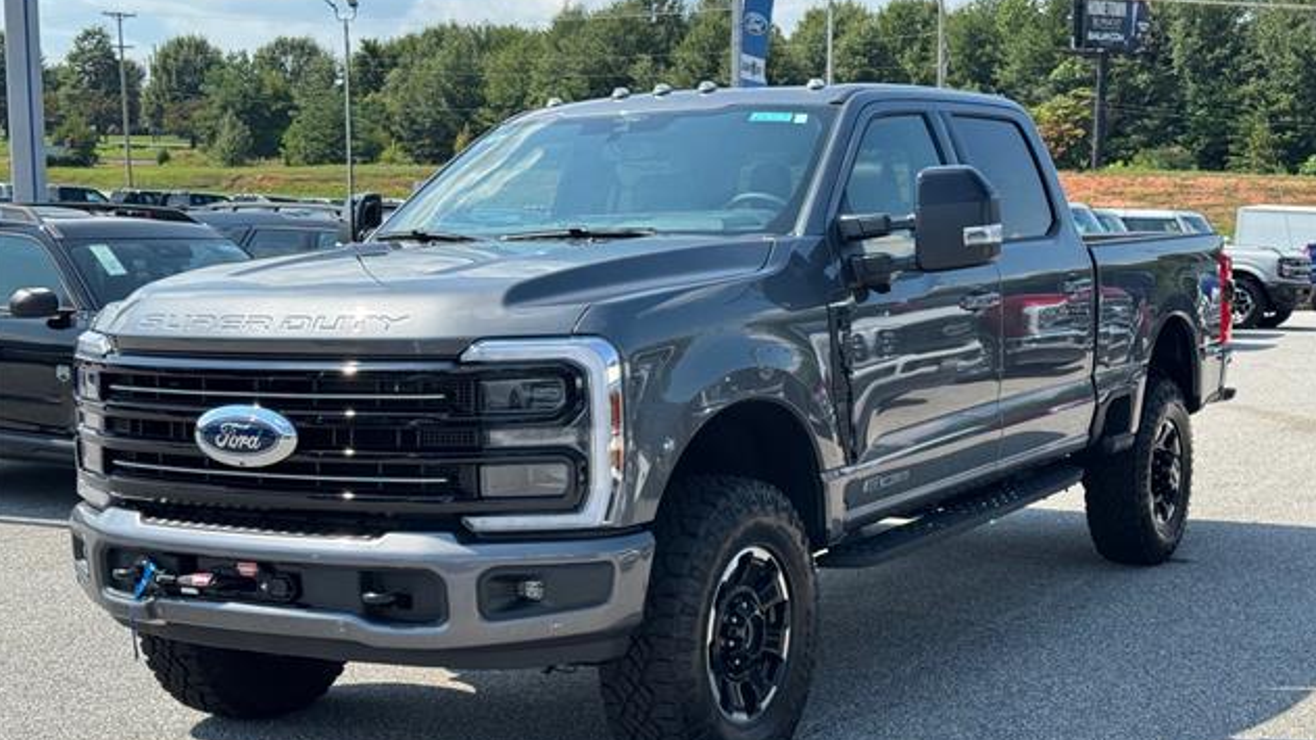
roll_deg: -2.0
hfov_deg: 39.2
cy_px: 436
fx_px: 1850
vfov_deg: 22.6
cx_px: 657
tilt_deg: -7.4
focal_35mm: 53
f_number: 1.78
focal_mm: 6.76
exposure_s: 1/1724
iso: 64
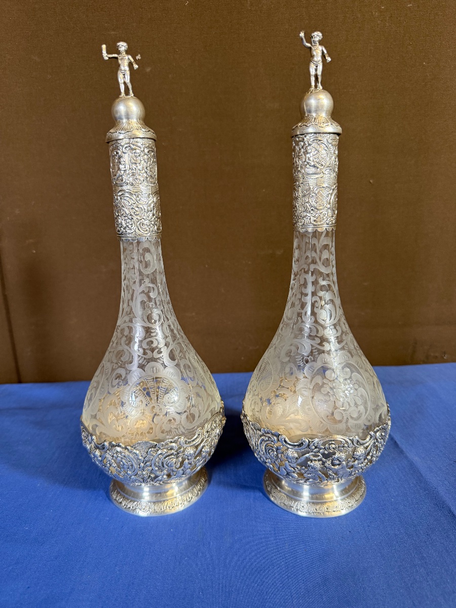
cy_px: 304
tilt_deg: -14.2
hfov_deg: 56.8
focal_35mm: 24
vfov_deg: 71.6
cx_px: 228
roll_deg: +2.0
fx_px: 422
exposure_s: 1/50
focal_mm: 6.76
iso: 250
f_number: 1.78
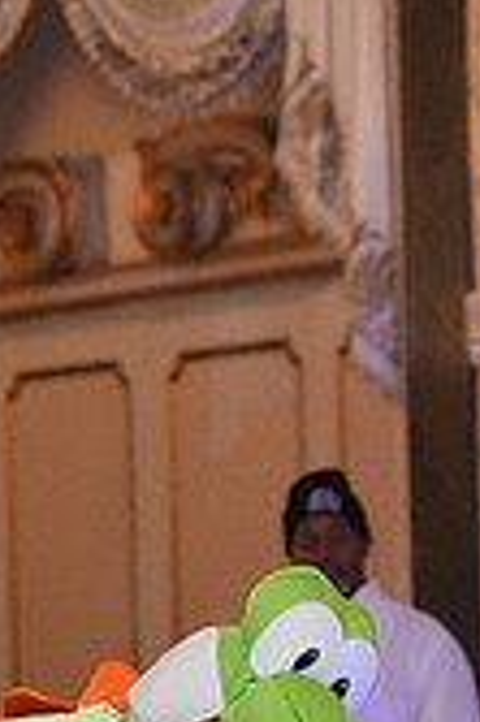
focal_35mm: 275
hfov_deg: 5.0
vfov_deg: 7.3
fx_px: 5511
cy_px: 1232
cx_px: -149
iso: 8000
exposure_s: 1/250
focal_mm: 79
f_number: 3.2
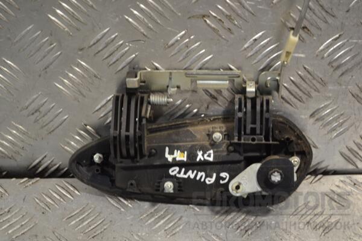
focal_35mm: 72
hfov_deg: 28.1
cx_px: 181
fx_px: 724
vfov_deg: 18.9
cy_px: 120
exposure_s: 1/30
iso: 180
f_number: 5.6
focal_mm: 48
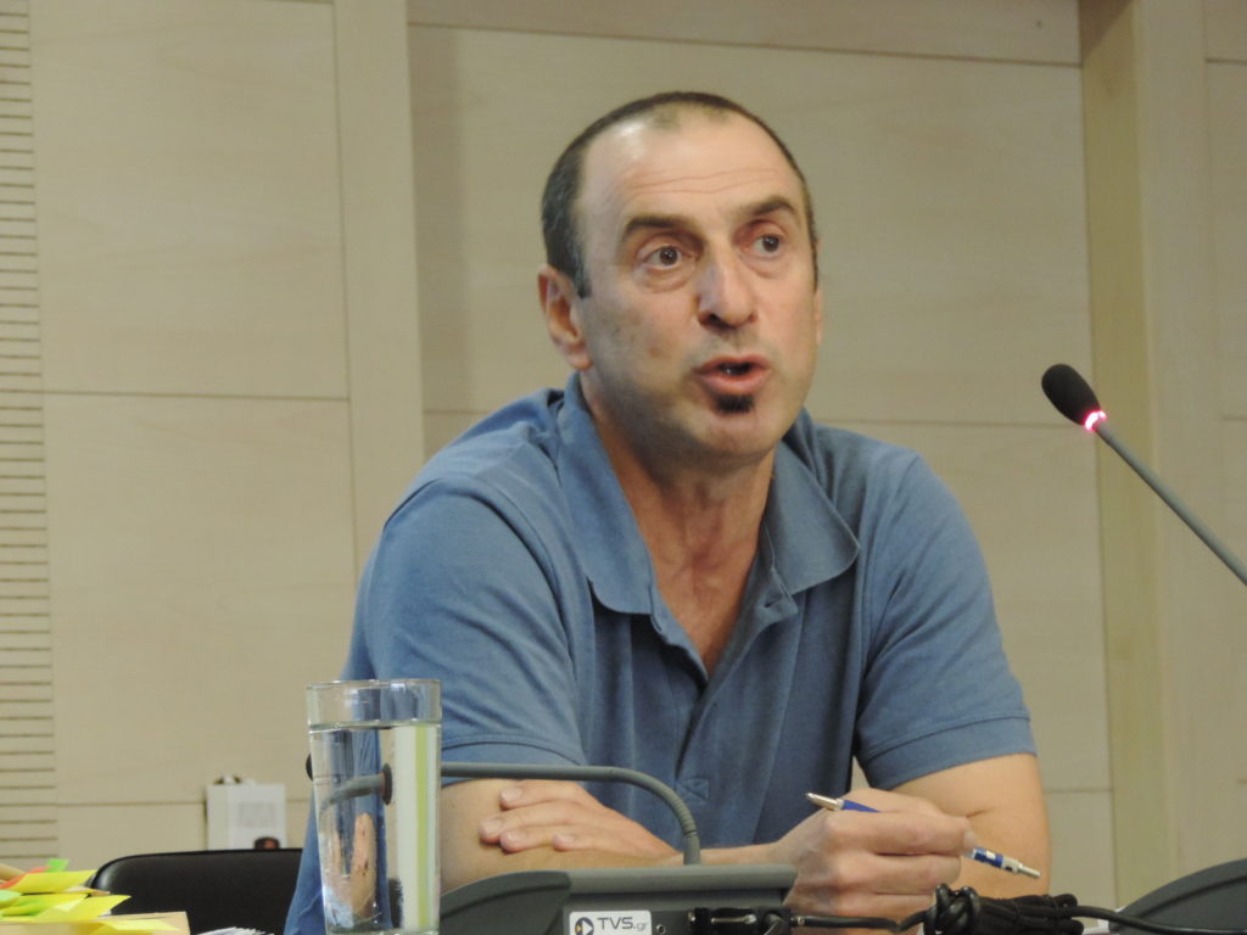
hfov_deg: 7.9
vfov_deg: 5.9
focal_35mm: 250
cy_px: 468
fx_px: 9006
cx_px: 624
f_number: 4.7
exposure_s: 1/15
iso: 800
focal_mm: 44.5
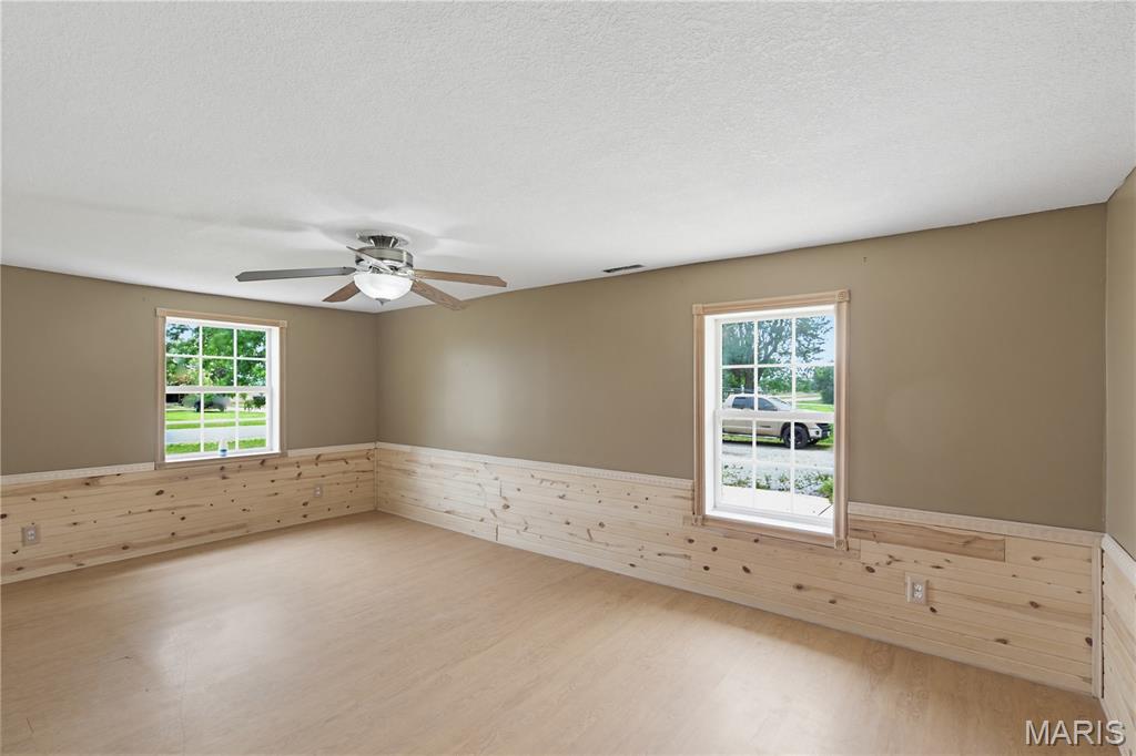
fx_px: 505
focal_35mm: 16
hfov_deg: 96.8
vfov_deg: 73.7
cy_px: 378
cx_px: 568
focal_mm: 16
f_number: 6.3
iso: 200
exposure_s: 1/8
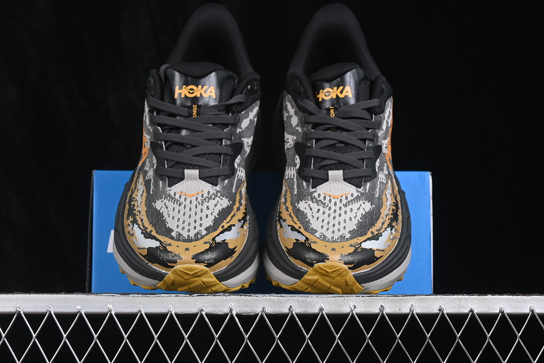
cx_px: 272
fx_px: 1133
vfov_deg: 18.2
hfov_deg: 27.0
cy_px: 182
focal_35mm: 75
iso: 160
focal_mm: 50
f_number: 6.3
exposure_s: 1/60
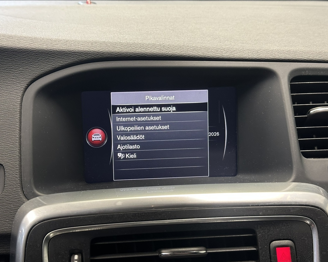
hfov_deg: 36.6
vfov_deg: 29.7
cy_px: 132
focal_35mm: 51
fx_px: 495
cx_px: 152
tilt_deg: -16.4
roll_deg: -0.9
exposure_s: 1/37
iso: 250
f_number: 1.78
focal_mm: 6.86
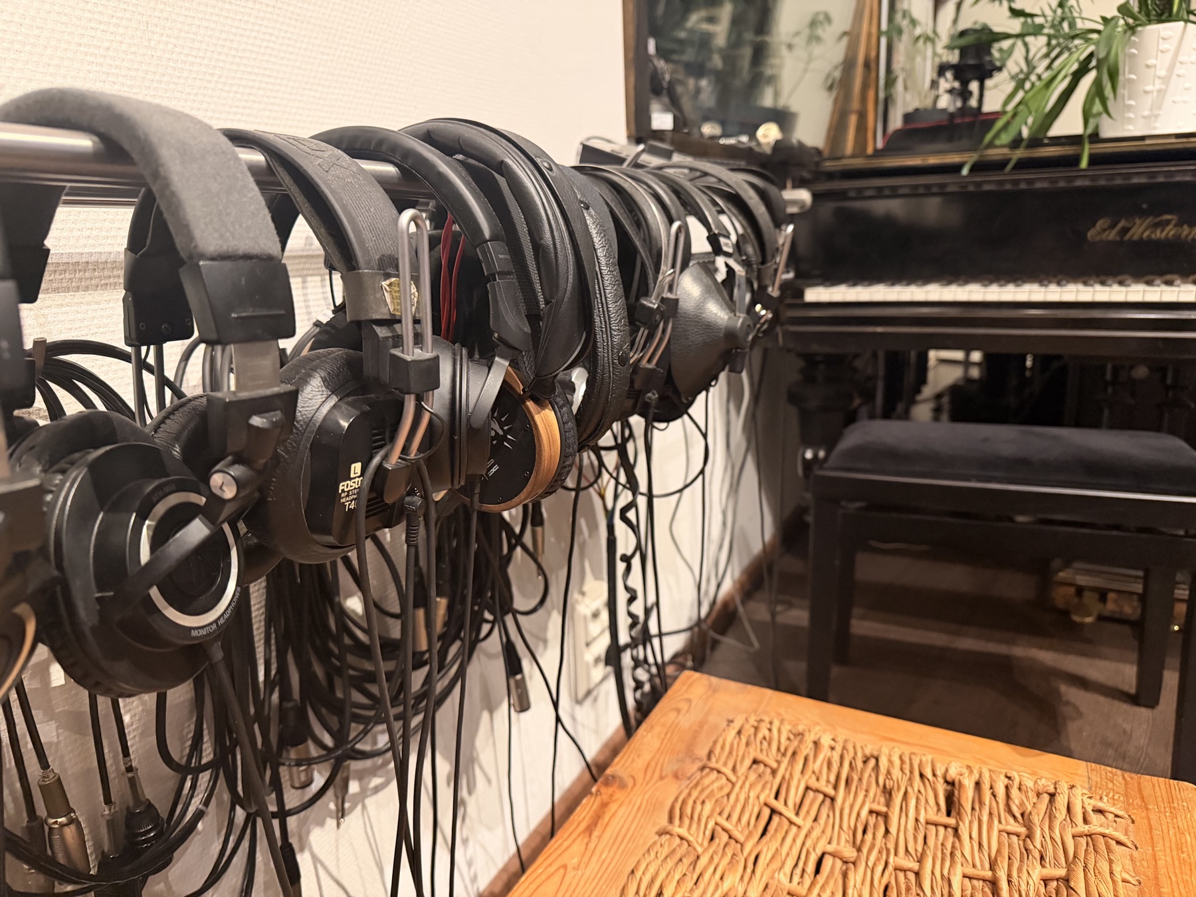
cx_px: 598
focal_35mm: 24
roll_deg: +1.8
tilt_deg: -15.4
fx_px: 829
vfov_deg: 56.8
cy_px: 448
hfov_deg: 71.6
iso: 800
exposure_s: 1/33
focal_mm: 6.76
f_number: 1.78
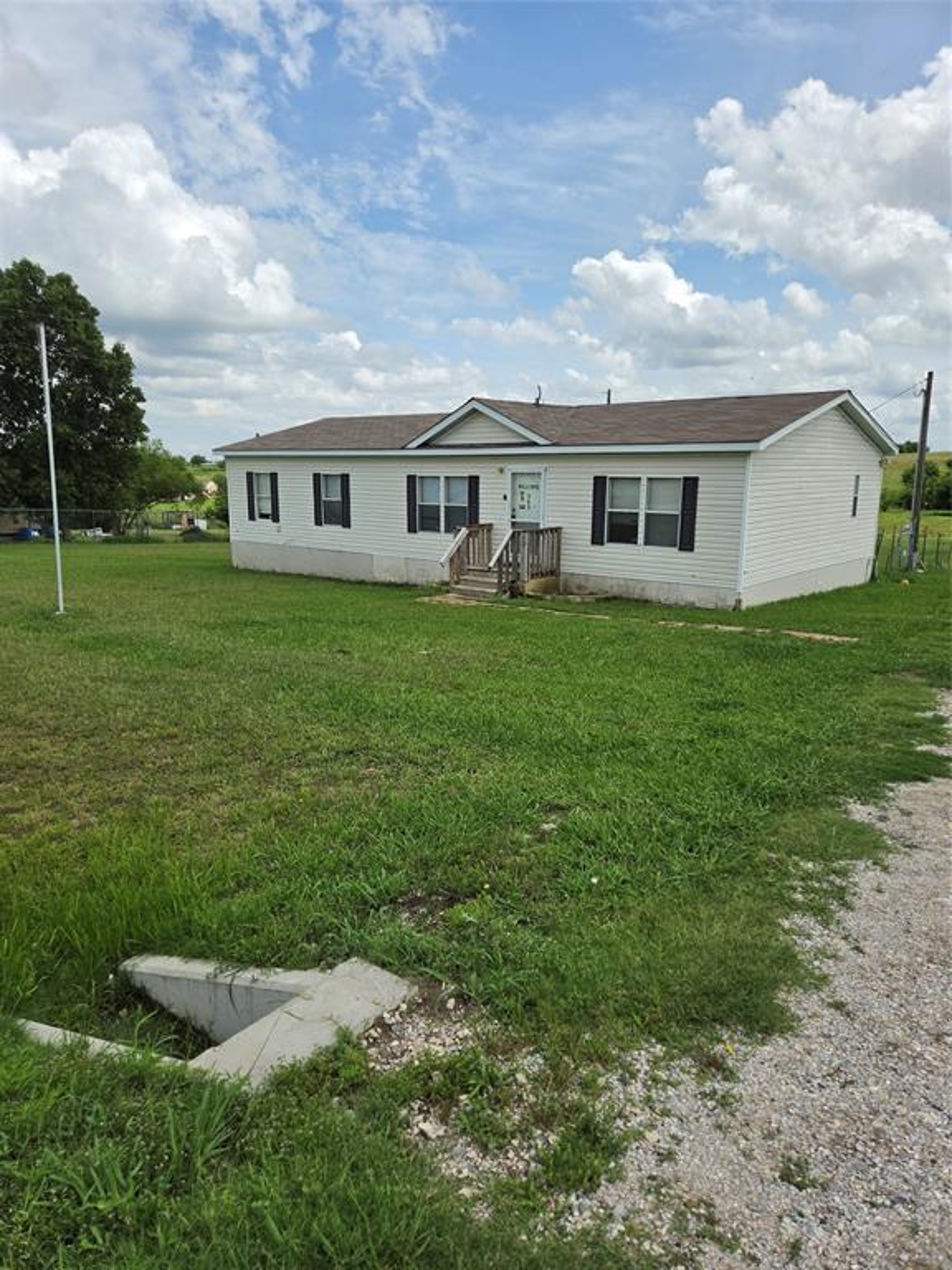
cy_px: 635
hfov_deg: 58.9
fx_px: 843
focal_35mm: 23
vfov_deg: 73.9
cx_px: 476
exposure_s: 1/6032
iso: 80
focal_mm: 5.4
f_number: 1.8
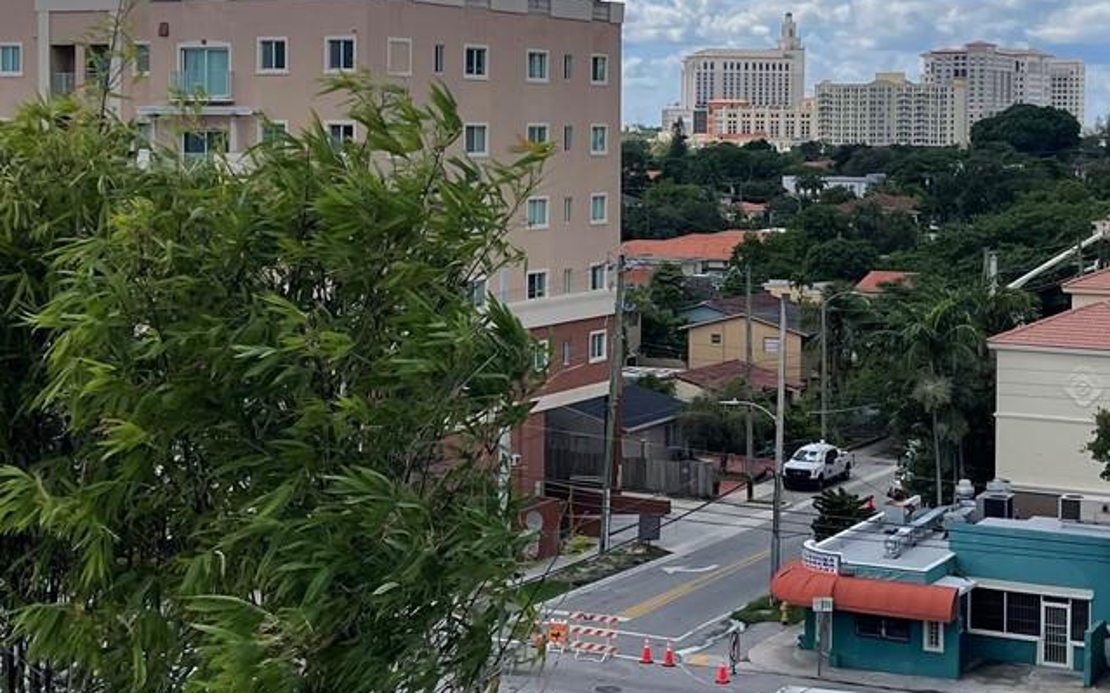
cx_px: 528
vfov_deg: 18.8
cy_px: 189
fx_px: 2087
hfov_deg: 29.8
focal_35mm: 69
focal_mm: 5.1
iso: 32
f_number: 1.6
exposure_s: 1/4525
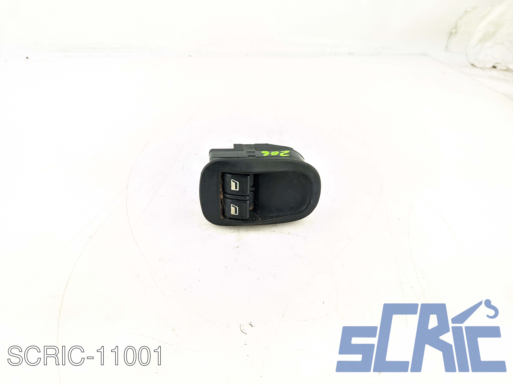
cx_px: 256
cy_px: 192
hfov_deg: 67.3
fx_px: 385
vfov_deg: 53.1
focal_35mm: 26
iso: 964
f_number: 1.65
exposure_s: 1/1000
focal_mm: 4.75
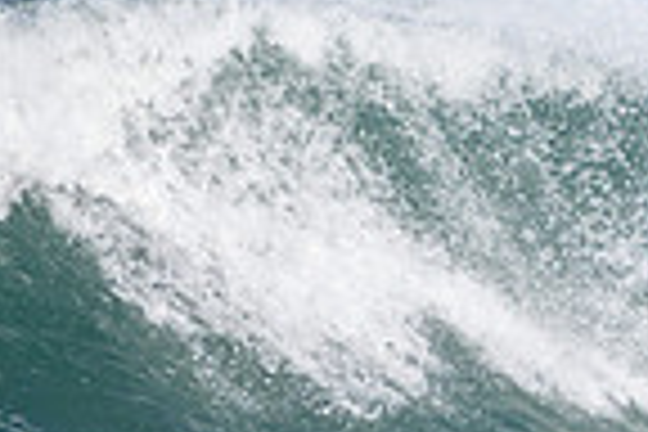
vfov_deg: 0.6
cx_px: 1192
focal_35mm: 2294
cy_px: 250
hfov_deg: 0.9
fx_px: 41289
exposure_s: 1/2000
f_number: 5.6
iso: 400
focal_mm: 380
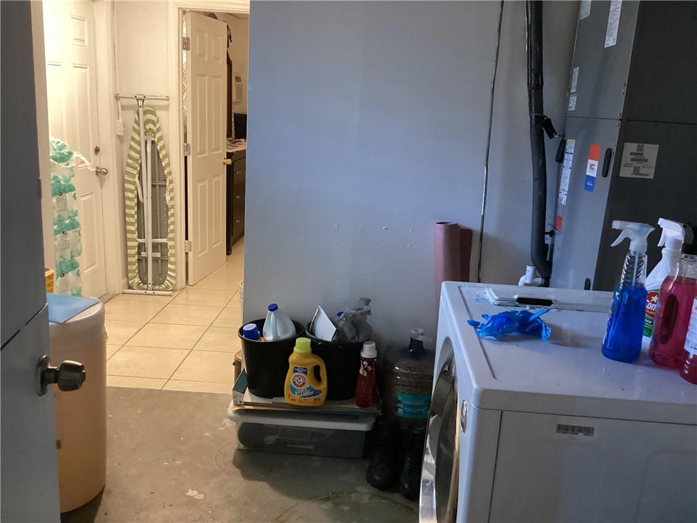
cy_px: 262
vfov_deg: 45.4
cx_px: 348
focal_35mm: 31
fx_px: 624
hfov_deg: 58.4
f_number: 2.4
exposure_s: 1/30
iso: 400
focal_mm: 3.3
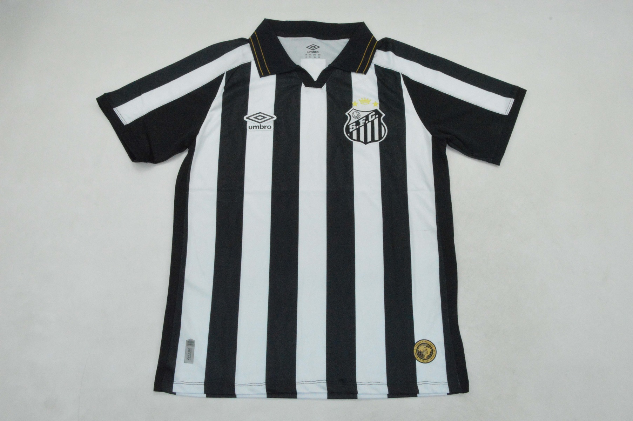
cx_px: 316
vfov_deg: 41.6
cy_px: 210
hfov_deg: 59.5
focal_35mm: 32
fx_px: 553
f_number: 25
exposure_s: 1/200
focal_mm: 21
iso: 6400
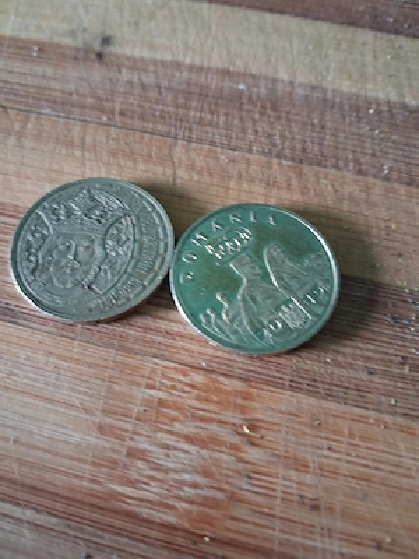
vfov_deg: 65.3
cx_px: 210
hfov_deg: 51.4
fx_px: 436
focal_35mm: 27
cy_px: 280
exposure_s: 1/33
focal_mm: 4
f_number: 1.8
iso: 500
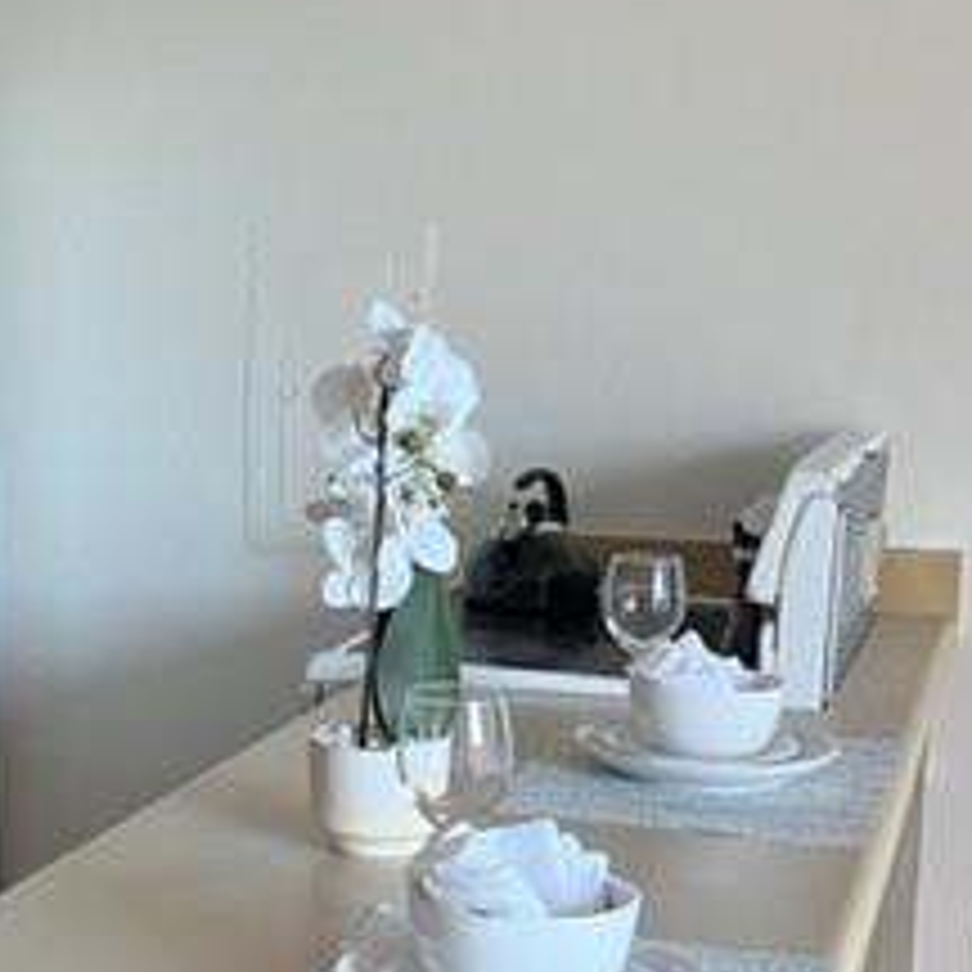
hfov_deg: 24.7
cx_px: 126
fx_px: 2160
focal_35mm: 68
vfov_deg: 25.2
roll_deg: +0.7
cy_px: 648
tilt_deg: -10.1
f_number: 1.6
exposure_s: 1/60
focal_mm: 5.1
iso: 160
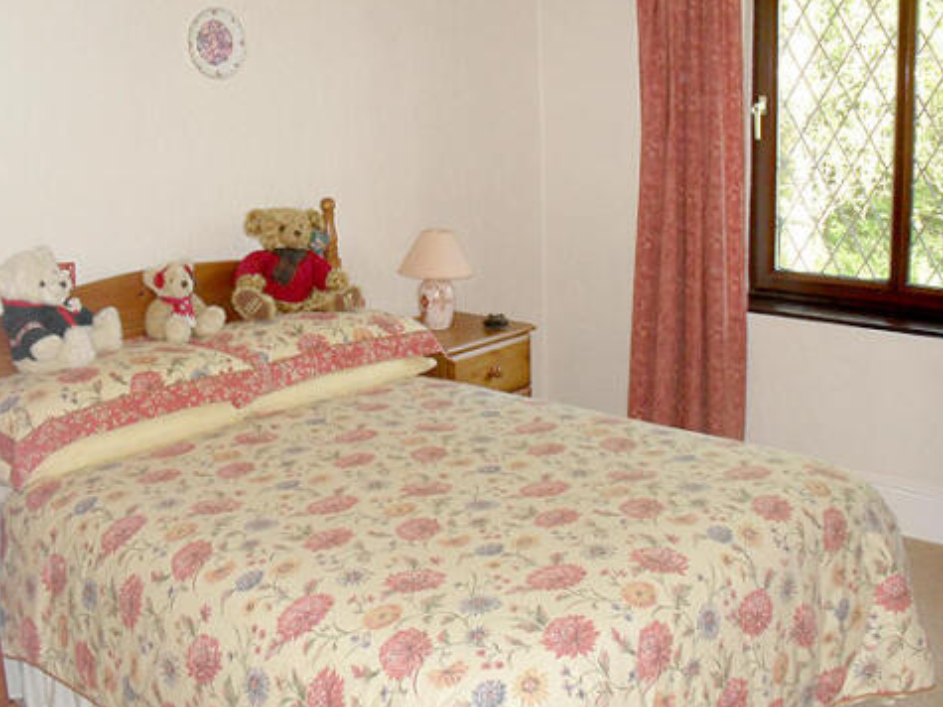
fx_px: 1171
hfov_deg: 43.8
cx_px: 507
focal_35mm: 43
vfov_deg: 33.6
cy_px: 380
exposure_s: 1/45
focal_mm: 6.3
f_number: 3.2
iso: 200
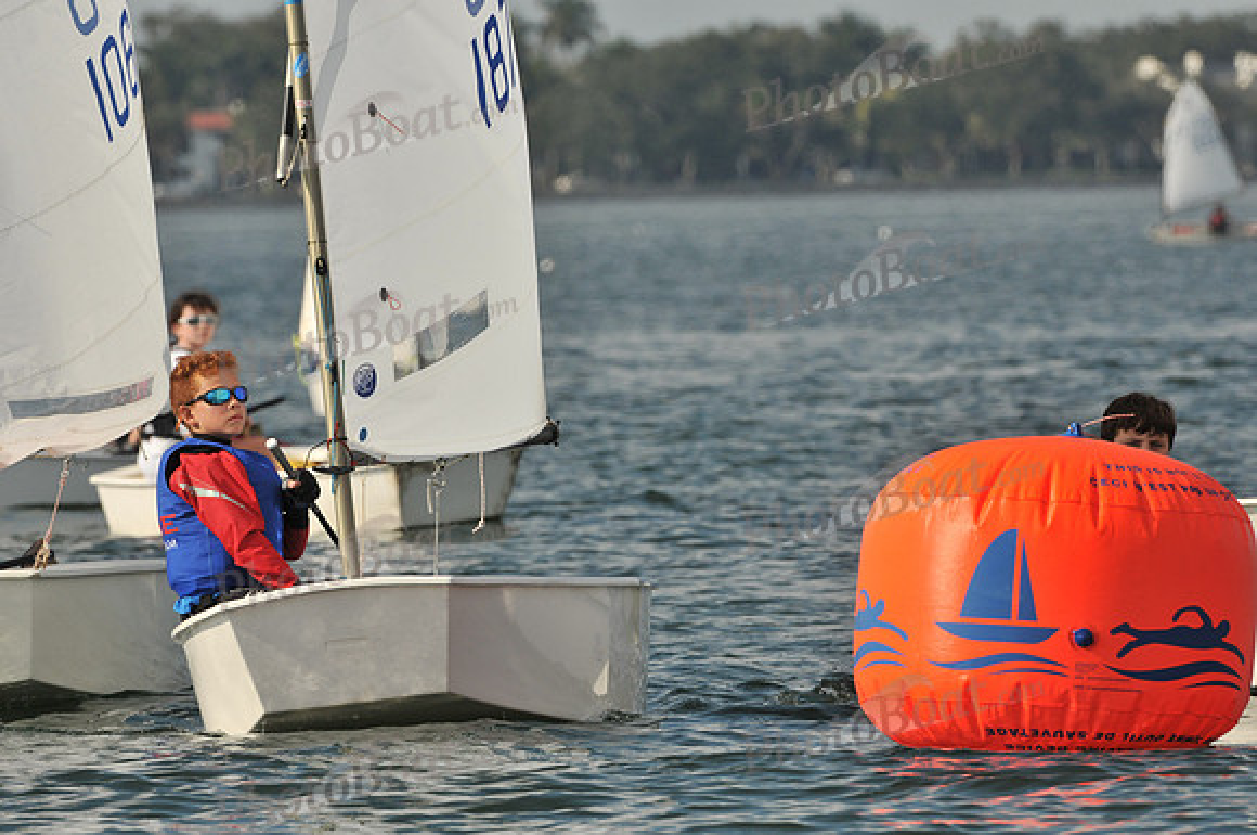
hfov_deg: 3.4
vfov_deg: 2.3
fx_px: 20921
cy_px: 418
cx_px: 628
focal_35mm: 600
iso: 200
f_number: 9
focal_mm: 400
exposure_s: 1/640
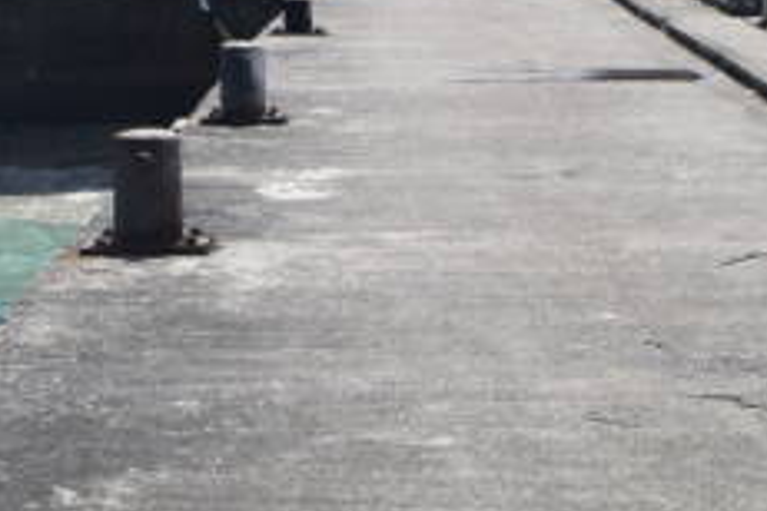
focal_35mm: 187
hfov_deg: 11.0
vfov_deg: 7.3
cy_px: 179
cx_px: 349
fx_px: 3984
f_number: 11
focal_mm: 32
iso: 360
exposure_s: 1/500
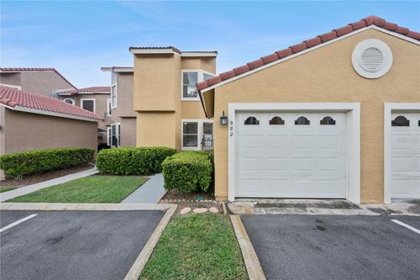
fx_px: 187
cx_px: 210
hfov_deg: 96.8
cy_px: 140
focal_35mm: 16
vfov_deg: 73.7
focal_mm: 16
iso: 200
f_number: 9
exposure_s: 1/30
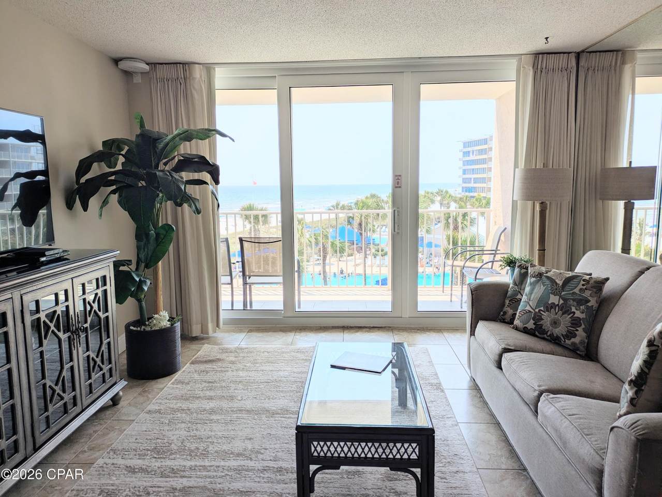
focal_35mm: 25
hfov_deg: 69.4
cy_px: 248
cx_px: 331
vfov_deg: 54.9
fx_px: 478
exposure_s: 1/899
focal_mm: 5.43
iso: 47
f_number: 1.89
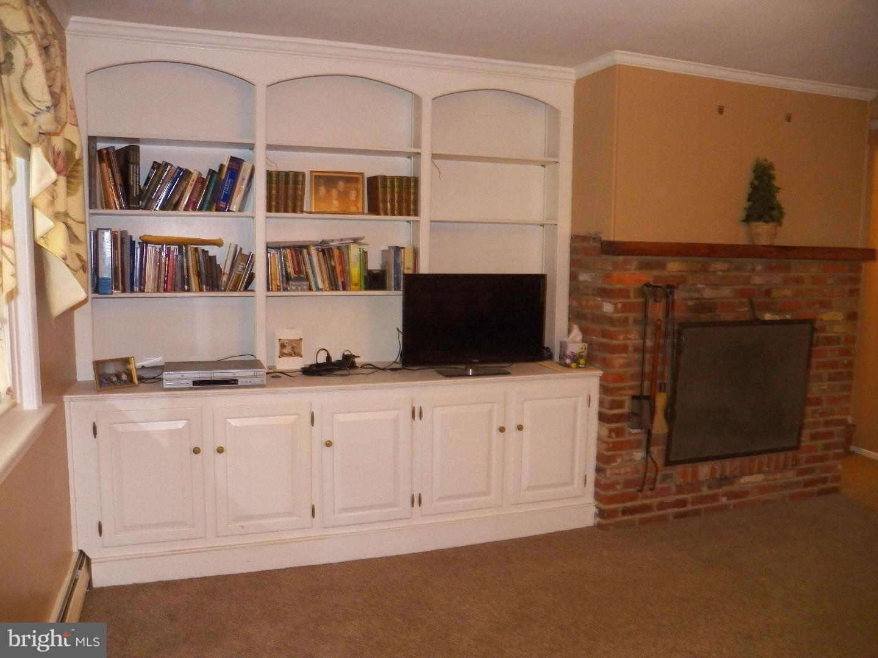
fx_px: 710
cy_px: 329
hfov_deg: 63.4
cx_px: 439
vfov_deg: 49.7
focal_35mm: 28
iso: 400
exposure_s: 1/30
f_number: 2.8
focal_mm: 4.9
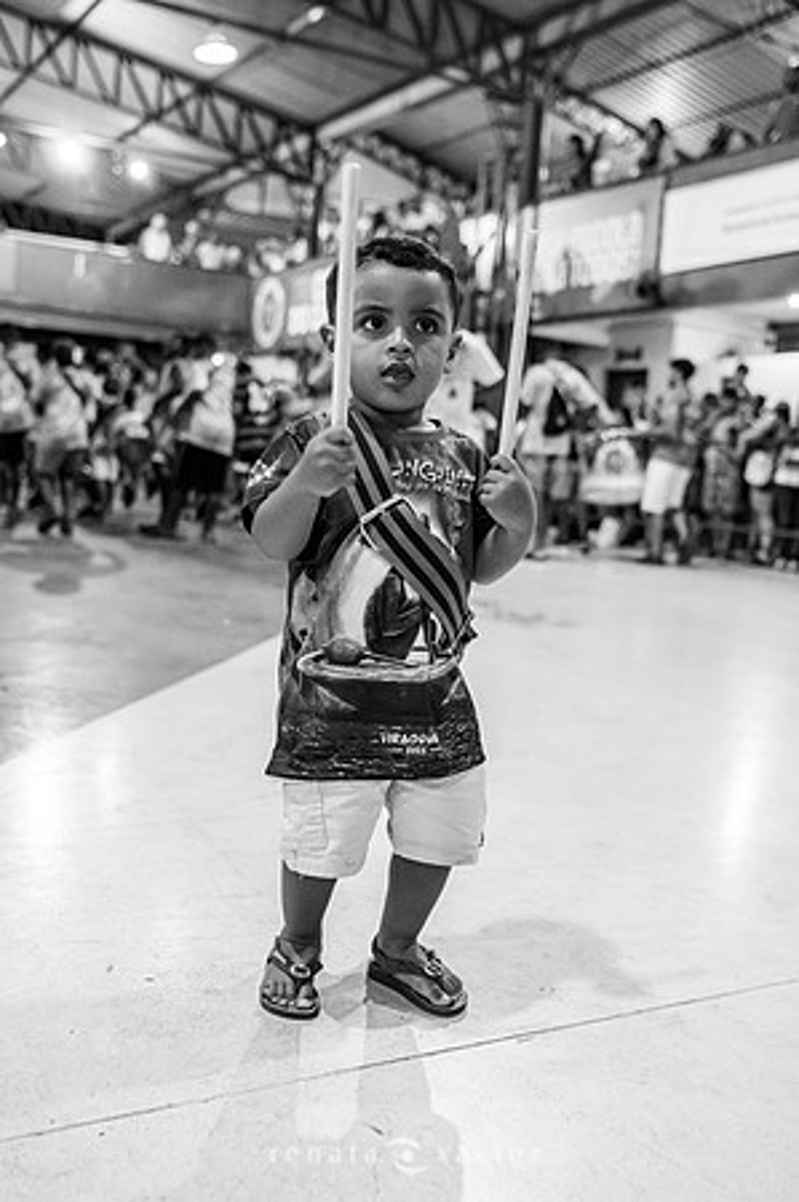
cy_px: 601
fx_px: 1201
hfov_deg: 36.8
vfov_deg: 53.2
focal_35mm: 36
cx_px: 400
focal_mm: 24
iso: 800
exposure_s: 1/200
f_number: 2
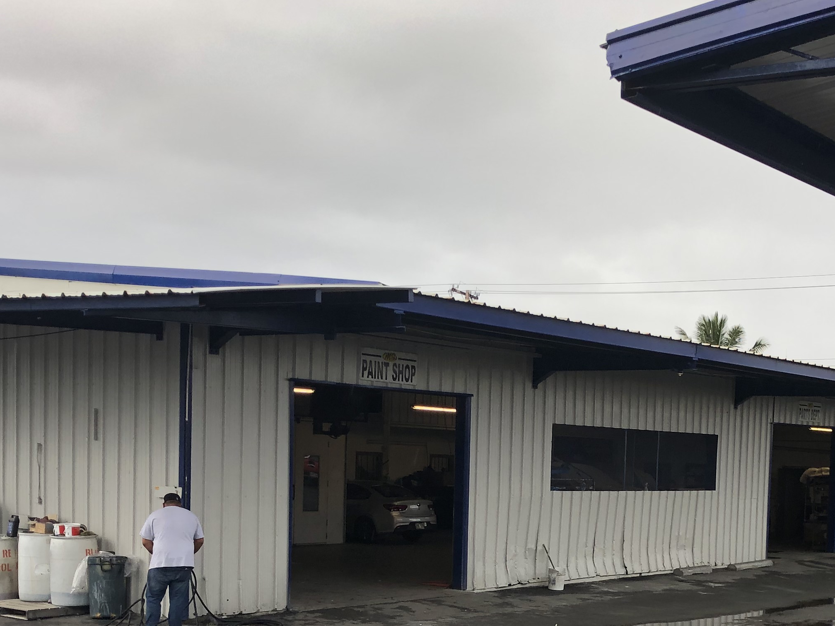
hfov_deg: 34.0
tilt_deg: -2.8
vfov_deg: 25.4
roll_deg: -1.2
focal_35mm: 56
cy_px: 553
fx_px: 1351
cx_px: 555
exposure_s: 1/249
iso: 20
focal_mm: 4
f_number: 1.8
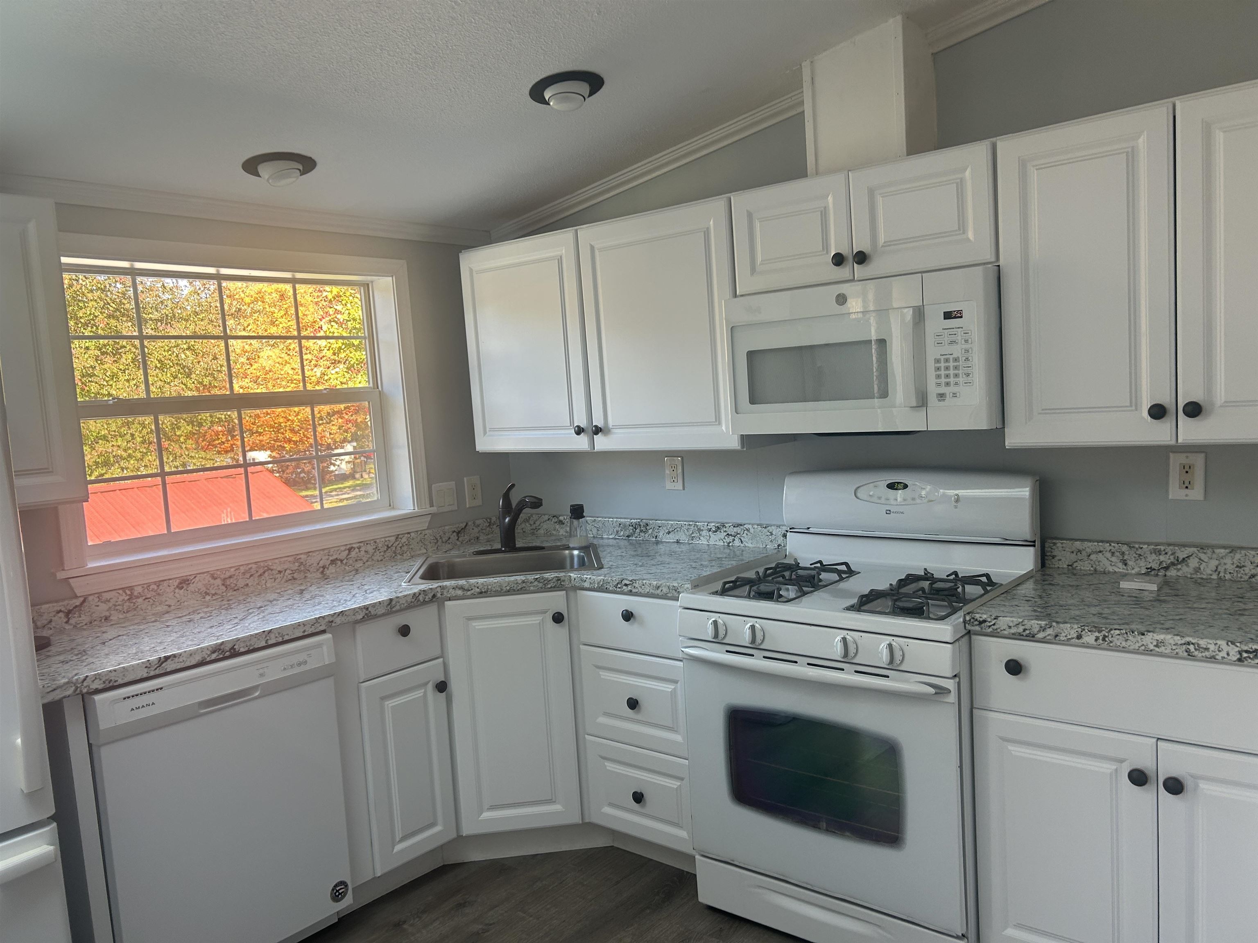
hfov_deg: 67.3
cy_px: 472
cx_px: 629
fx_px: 945
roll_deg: +4.1
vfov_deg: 53.1
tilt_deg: -7.0
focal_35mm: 26
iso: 64
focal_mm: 5.7
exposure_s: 1/121
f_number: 1.5
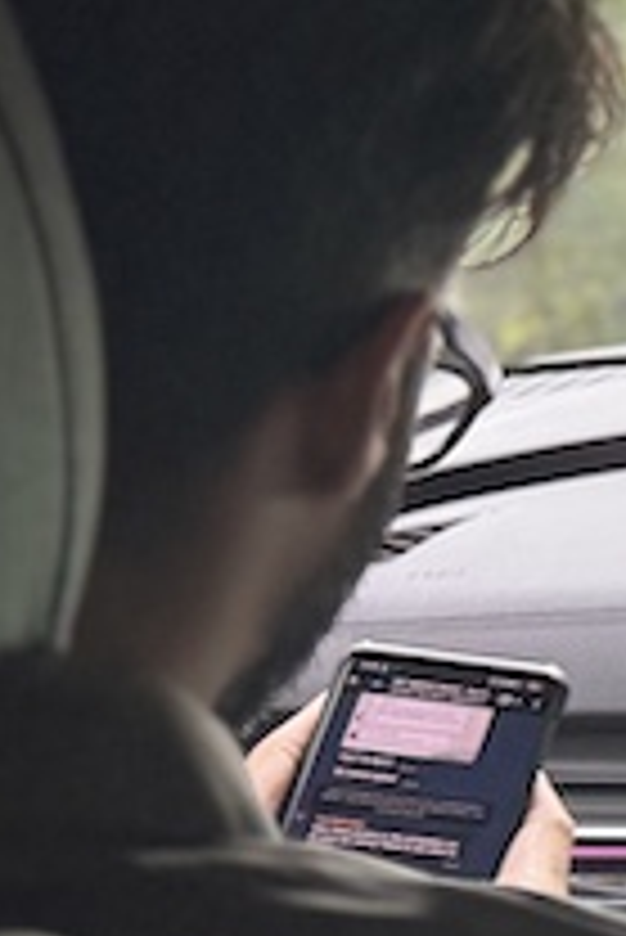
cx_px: 1986
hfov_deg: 8.9
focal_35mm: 120
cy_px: 238
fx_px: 3125
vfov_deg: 17.0
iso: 200
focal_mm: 6.76
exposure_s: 1/114
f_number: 1.78
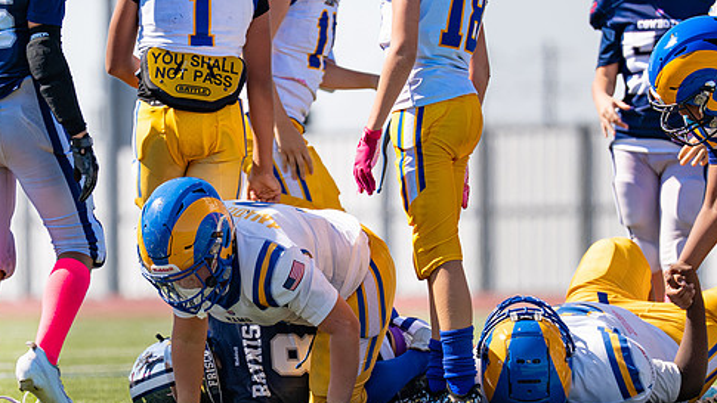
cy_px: 259
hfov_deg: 4.9
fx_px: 8329
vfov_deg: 2.8
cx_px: 280
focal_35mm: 438
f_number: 2.8
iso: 125
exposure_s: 1/2500
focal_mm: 200
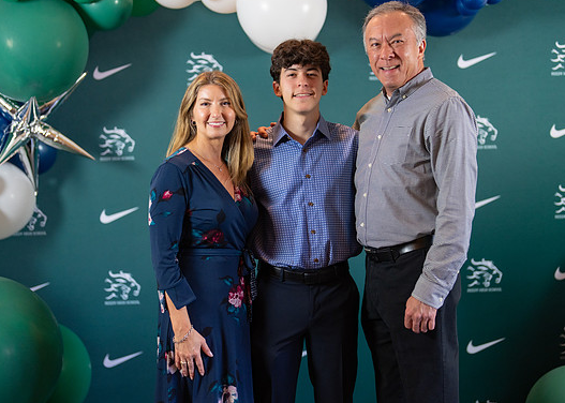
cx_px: 289
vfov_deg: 23.7
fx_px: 962
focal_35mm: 60
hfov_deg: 32.7
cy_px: 189
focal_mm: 50
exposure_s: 1/400
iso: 500
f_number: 1.2
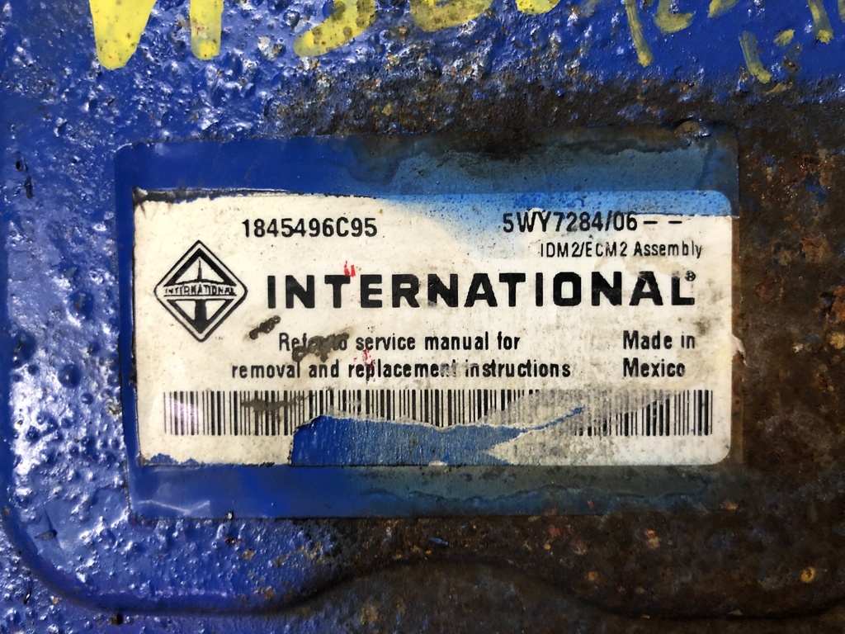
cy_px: 317
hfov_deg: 63.4
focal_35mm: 28
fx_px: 683
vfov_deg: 49.7
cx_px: 422
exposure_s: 1/15
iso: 64
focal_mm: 4
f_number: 1.8
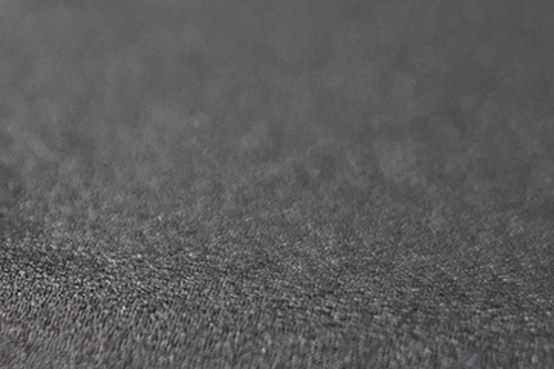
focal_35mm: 297
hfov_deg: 6.9
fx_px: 4568
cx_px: -216
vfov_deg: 4.6
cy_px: 100
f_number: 4
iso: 12800
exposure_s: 1/40
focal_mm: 105
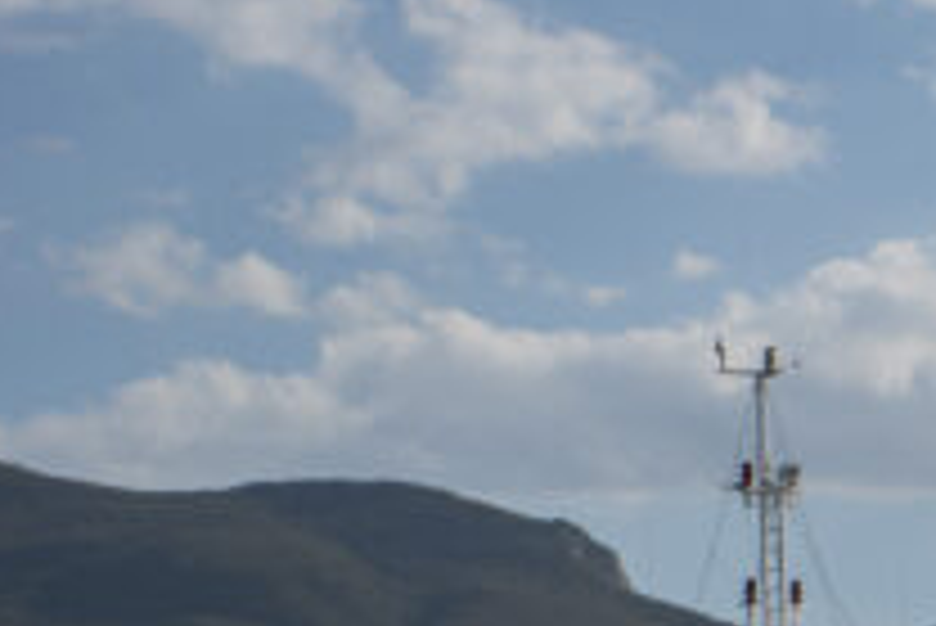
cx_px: 1706
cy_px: 957
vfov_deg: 7.9
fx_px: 4423
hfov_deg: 11.2
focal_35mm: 170
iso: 125
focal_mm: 46
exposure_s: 1/250
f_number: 13
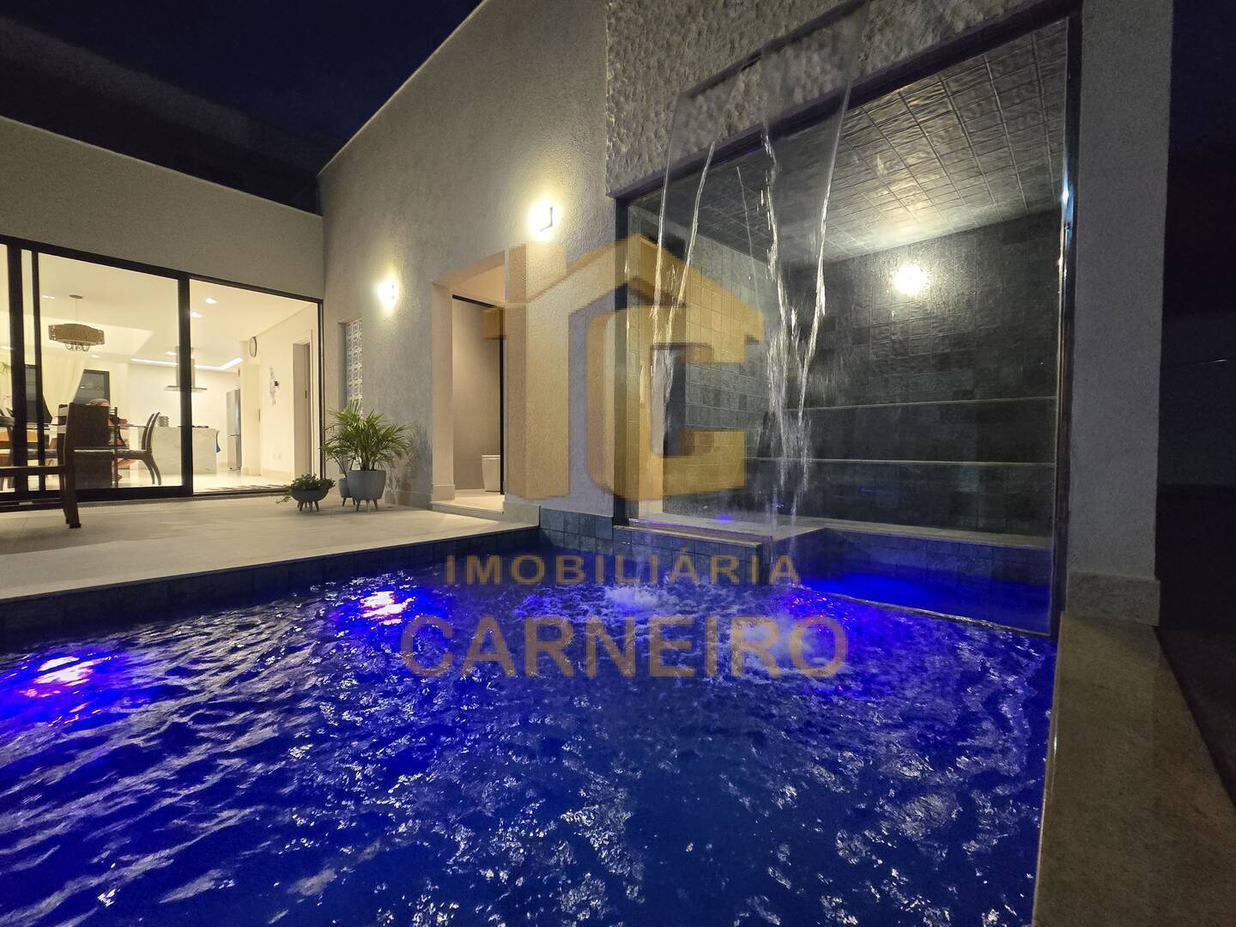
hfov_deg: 106.2
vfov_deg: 89.9
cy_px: 464
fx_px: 464
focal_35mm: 13
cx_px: 618
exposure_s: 1/60
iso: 1250
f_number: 2.2
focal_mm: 2.2
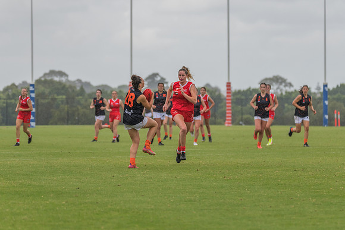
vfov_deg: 5.2
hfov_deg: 7.8
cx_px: 166
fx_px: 2523
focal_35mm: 263
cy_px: 99
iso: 500
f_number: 5.6
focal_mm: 220
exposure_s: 1/1250
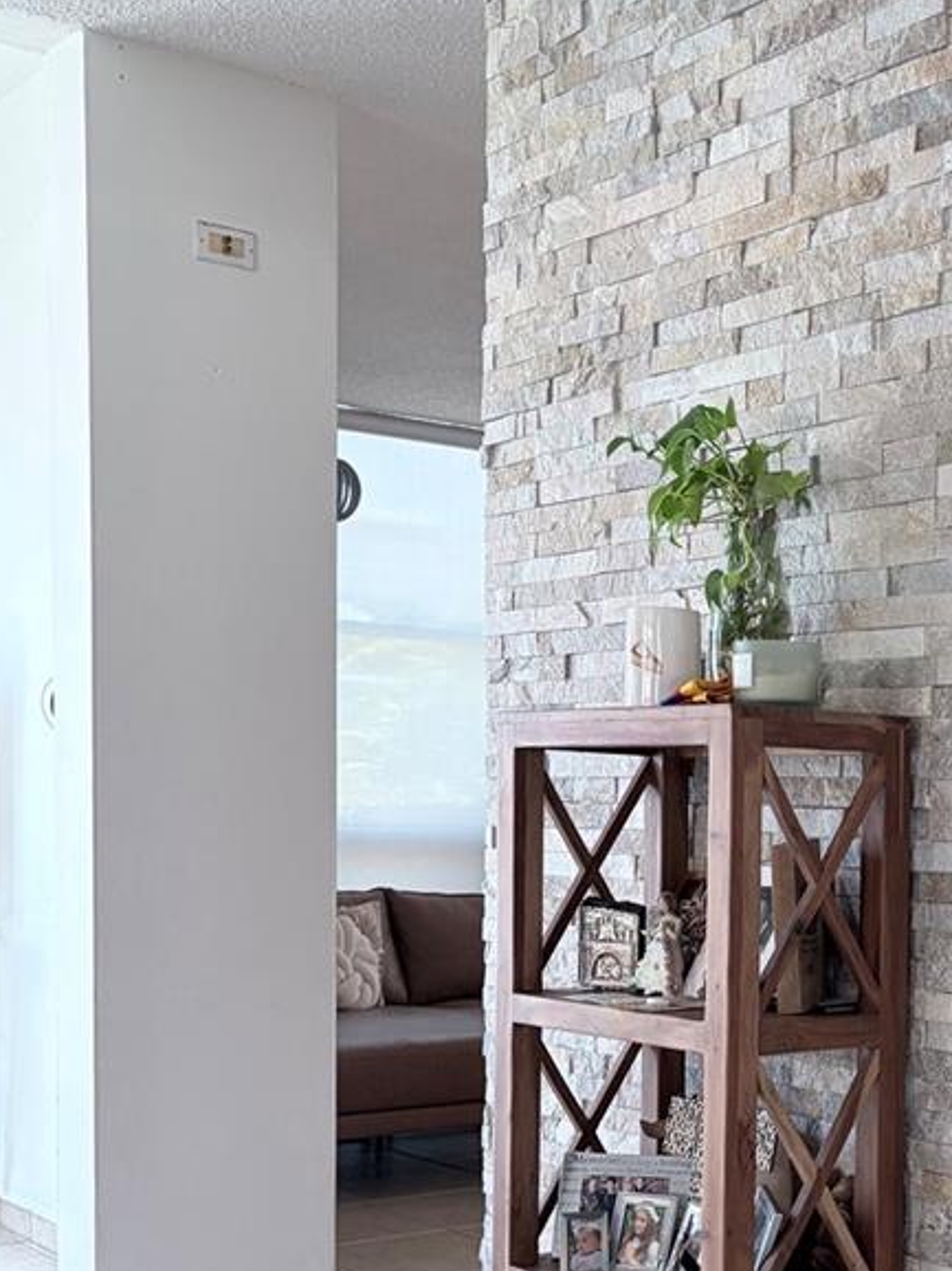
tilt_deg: -3.5
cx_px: 926
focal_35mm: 54
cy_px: 950
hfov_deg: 25.8
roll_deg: -0.9
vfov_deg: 34.8
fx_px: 1982
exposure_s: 1/130
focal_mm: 5.96
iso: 125
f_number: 1.6
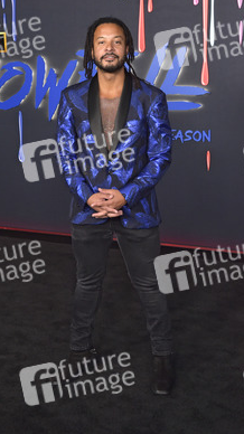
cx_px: 110
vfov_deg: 38.5
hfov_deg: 22.2
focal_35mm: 54
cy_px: 211
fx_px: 622
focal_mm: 50
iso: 2000
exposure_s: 1/250
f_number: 6.3
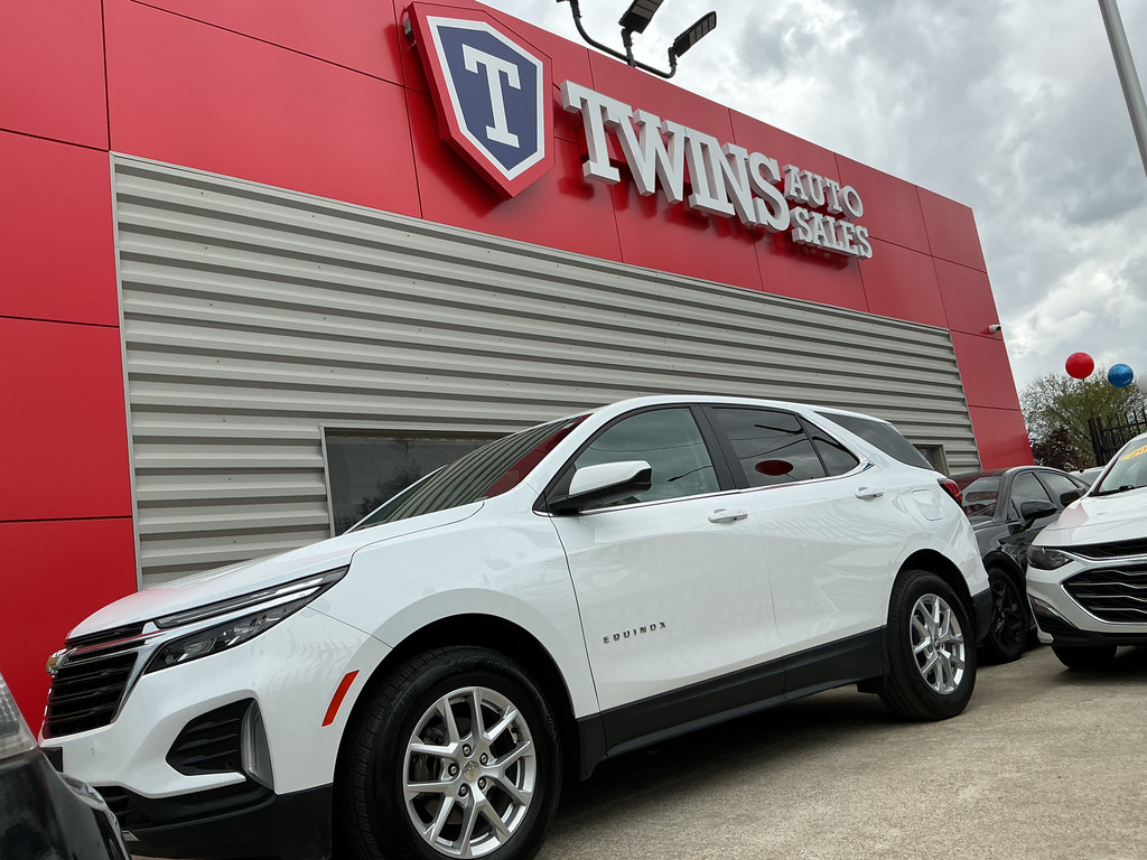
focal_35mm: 29
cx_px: 574
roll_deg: +9.3
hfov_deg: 61.7
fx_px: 961
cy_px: 430
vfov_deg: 48.2
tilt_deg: +11.9
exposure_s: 1/700
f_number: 1.8
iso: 25
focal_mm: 3
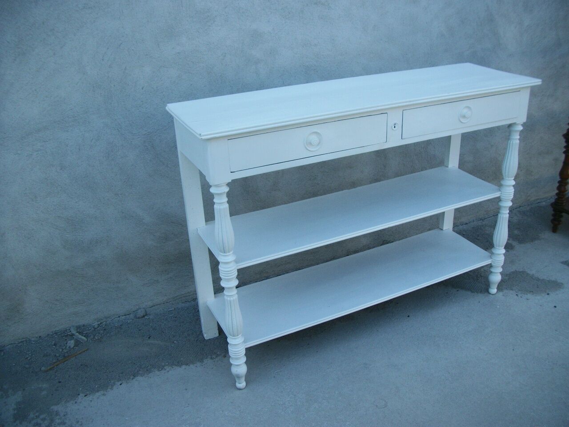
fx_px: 526
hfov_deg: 56.8
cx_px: 284
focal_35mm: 32
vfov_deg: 44.2
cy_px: 214
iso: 80
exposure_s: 1/250
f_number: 2.9
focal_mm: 5.7
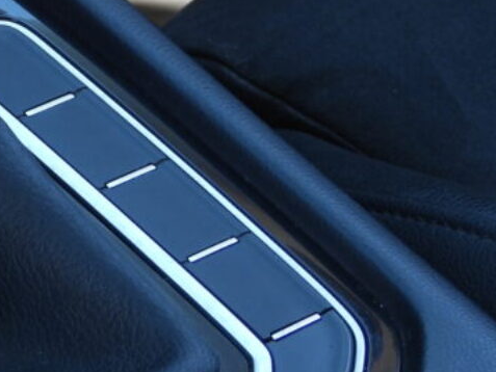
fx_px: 5532
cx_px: -160
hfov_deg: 5.1
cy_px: 122
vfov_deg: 3.9
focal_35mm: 386
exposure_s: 1/60
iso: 125
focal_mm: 20.7
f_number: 4
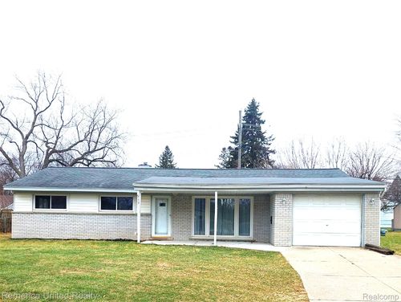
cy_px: 151
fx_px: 278
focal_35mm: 24
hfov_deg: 71.5
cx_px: 200
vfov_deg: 56.9
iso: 40
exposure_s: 1/296
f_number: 1.8
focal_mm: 5.23
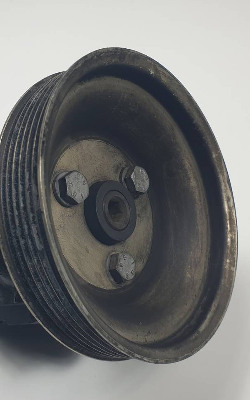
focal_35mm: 41
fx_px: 447
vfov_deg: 48.2
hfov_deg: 31.2
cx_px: 99
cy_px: 211
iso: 50
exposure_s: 1/237
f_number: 2.4
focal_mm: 4.3
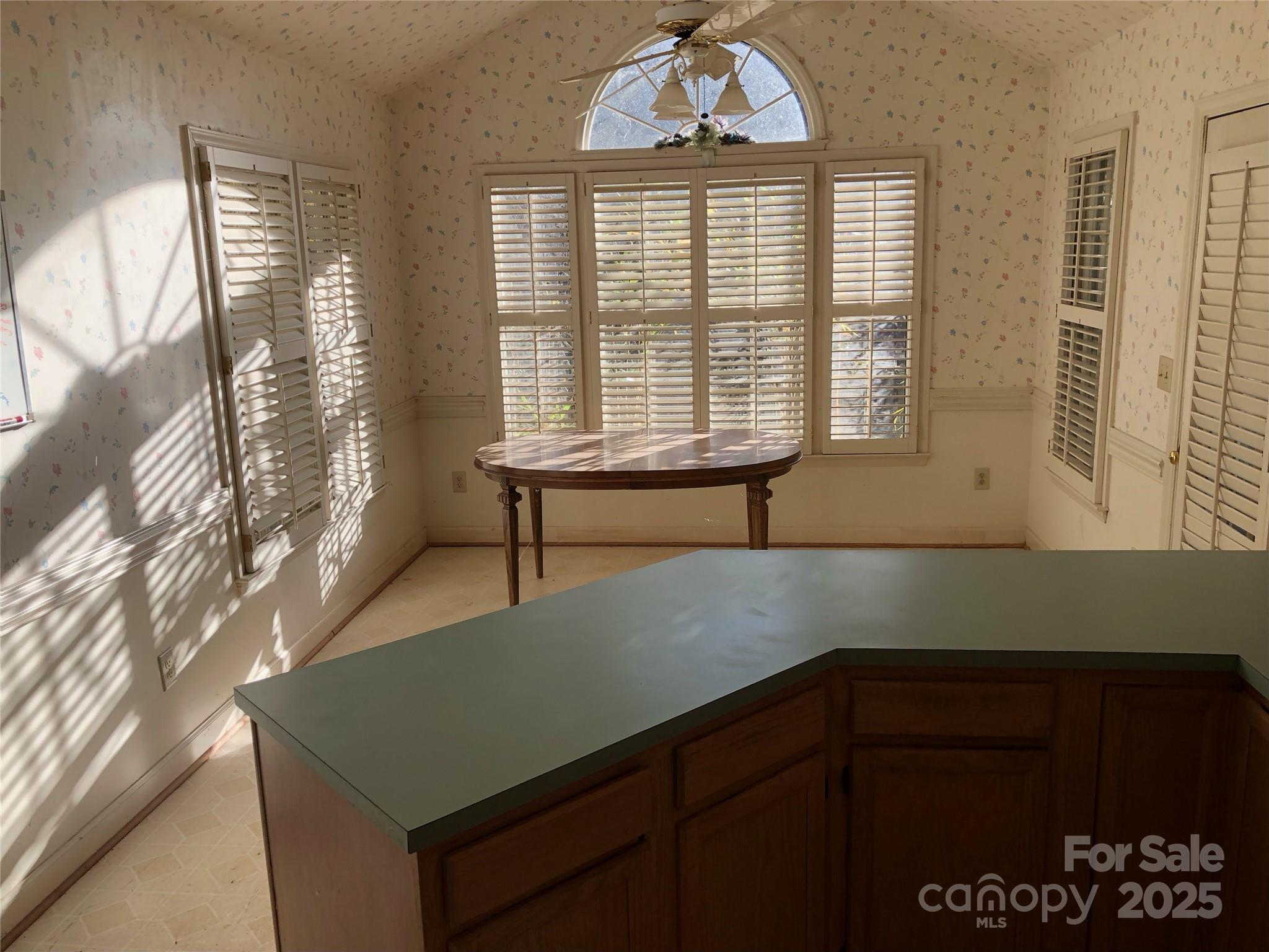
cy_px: 476
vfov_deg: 49.7
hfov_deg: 63.4
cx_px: 634
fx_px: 1026
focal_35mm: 28
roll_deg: +1.3
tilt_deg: -14.5
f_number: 1.8
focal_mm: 3.99
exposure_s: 1/279
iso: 20
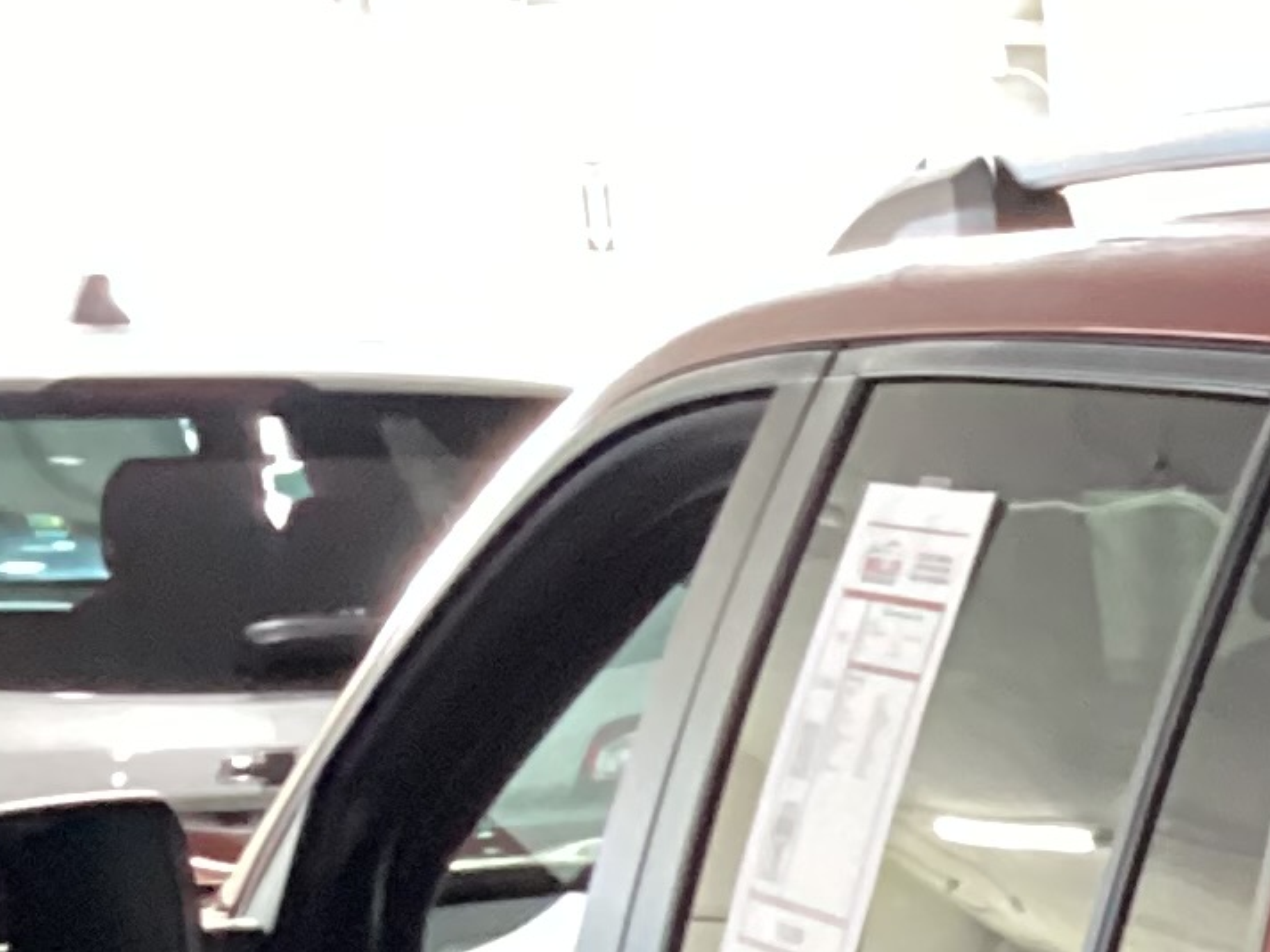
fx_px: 5207
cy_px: 2023
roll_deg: -1.1
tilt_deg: -18.9
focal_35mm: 142
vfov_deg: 9.6
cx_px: 2515
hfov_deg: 12.3
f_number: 2.4
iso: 400
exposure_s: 1/40
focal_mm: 3.3
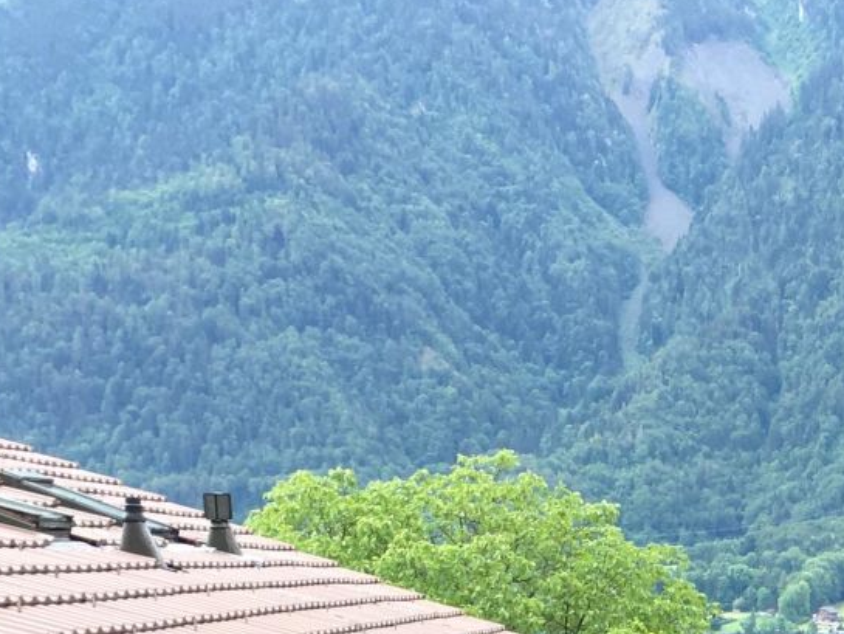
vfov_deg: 12.5
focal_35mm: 109
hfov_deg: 17.0
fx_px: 2658
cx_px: 1096
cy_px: 1107
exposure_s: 1/100
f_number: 2.2
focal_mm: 4.15
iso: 25
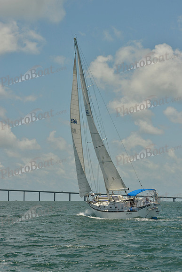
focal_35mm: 98
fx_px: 743
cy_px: 136
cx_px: 91
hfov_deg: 14.0
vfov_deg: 20.8
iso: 280
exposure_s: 1/800
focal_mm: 98
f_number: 14
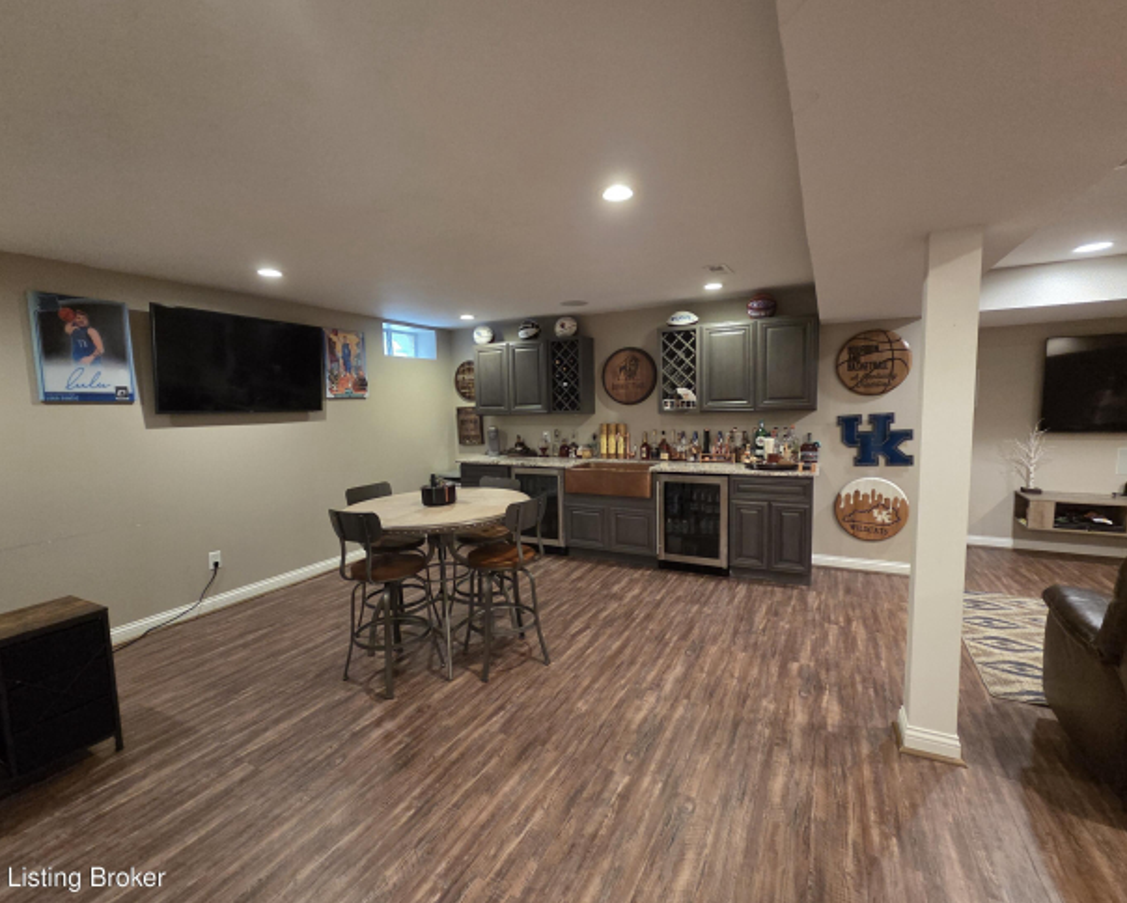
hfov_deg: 100.6
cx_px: 542
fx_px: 467
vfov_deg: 88.0
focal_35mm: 14
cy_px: 453
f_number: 2.2
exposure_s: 1/60
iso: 1250
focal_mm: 2.2
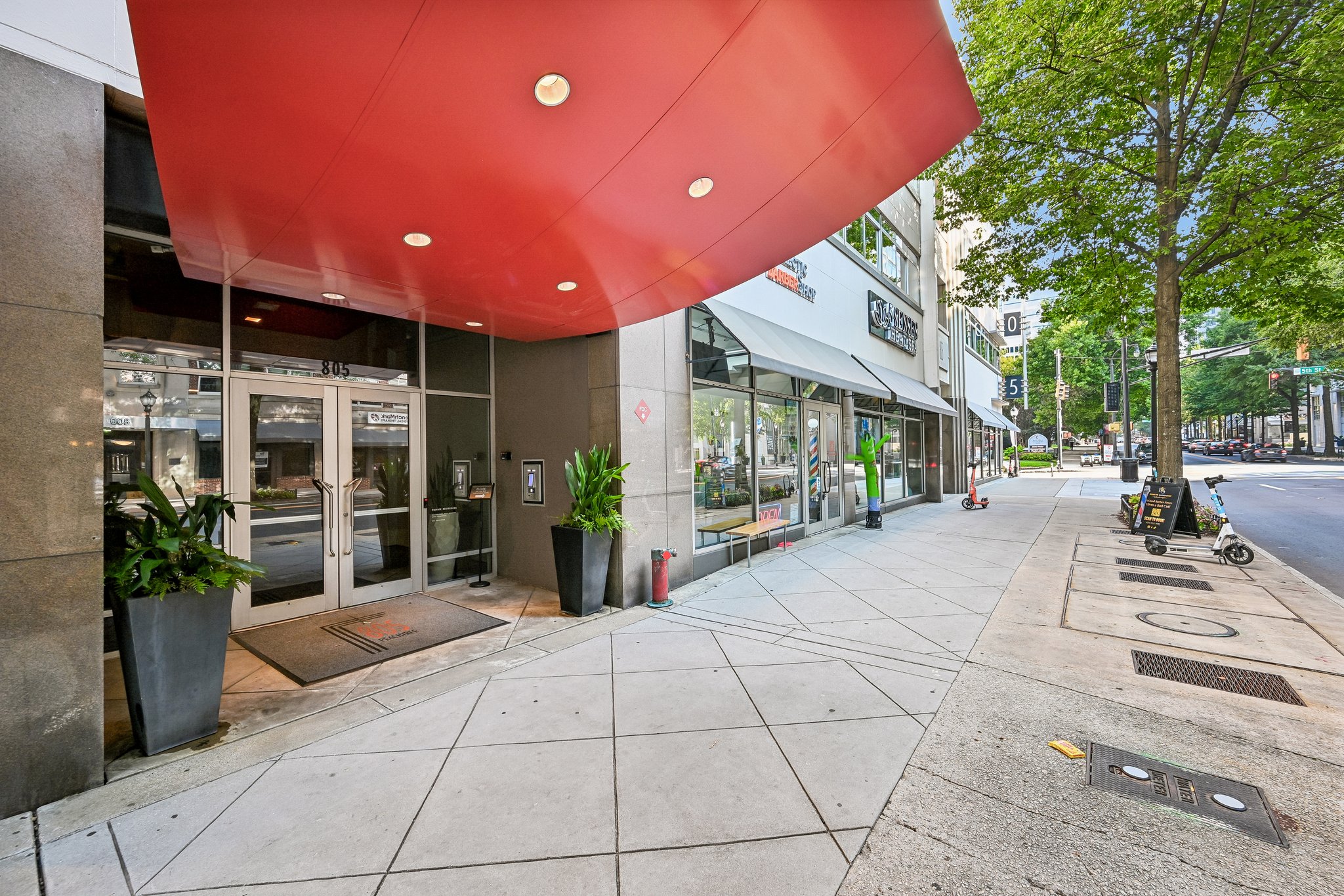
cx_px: 672
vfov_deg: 81.2
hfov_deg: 104.3
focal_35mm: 14
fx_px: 523
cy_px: 448
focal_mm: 14
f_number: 8
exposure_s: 1/15
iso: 125
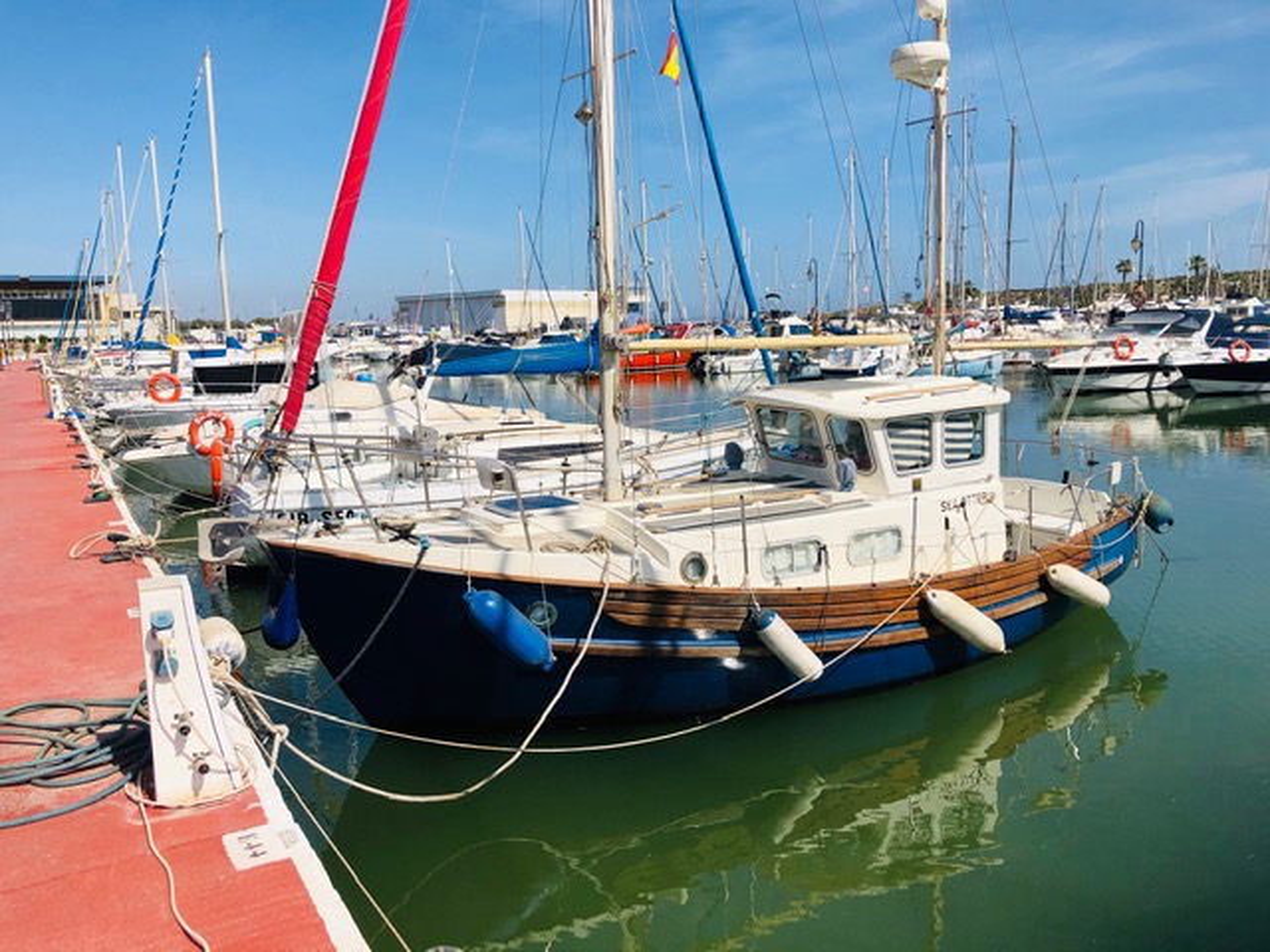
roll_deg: +1.4
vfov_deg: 49.7
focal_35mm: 28
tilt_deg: -8.8
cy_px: 476
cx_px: 635
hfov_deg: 63.4
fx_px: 1027
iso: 25
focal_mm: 3.99
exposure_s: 1/4000
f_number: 1.8
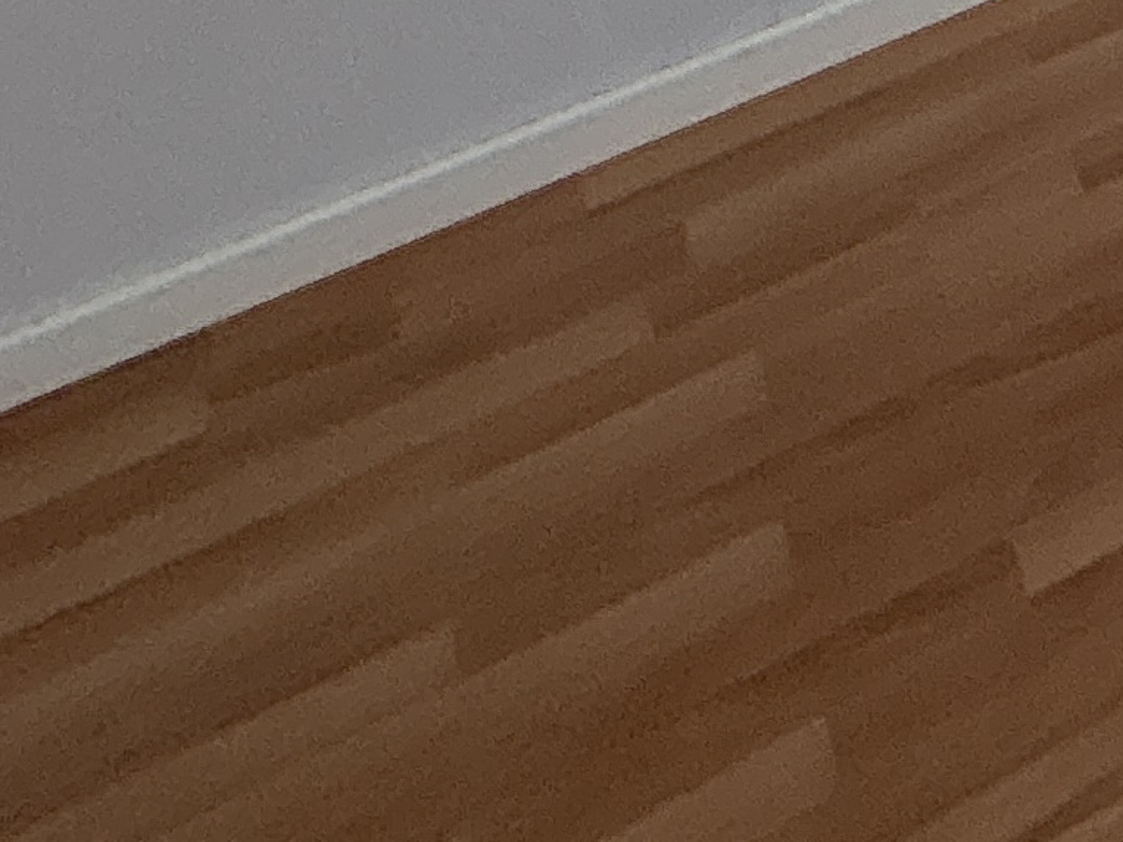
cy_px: -1136
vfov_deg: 14.2
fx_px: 2400
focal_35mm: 74
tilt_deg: -12.5
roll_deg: +1.9
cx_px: 2461
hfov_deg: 16.6
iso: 125
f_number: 2.2
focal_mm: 2.22
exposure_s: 1/99
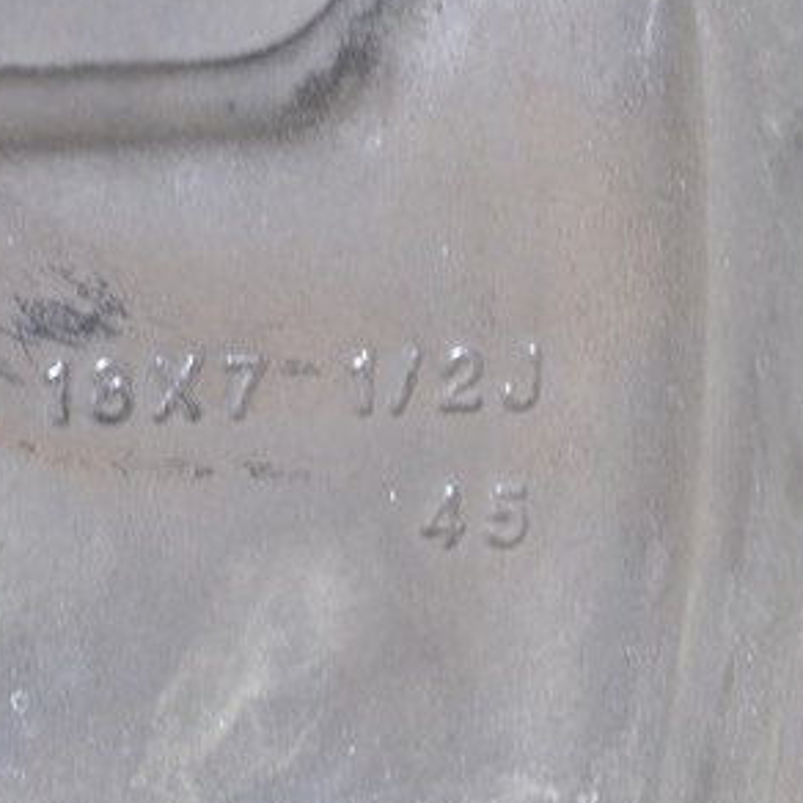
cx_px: 226
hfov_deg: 13.0
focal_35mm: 134
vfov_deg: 13.0
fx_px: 3517
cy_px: 330
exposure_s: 1/10
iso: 800
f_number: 5.3
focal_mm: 48
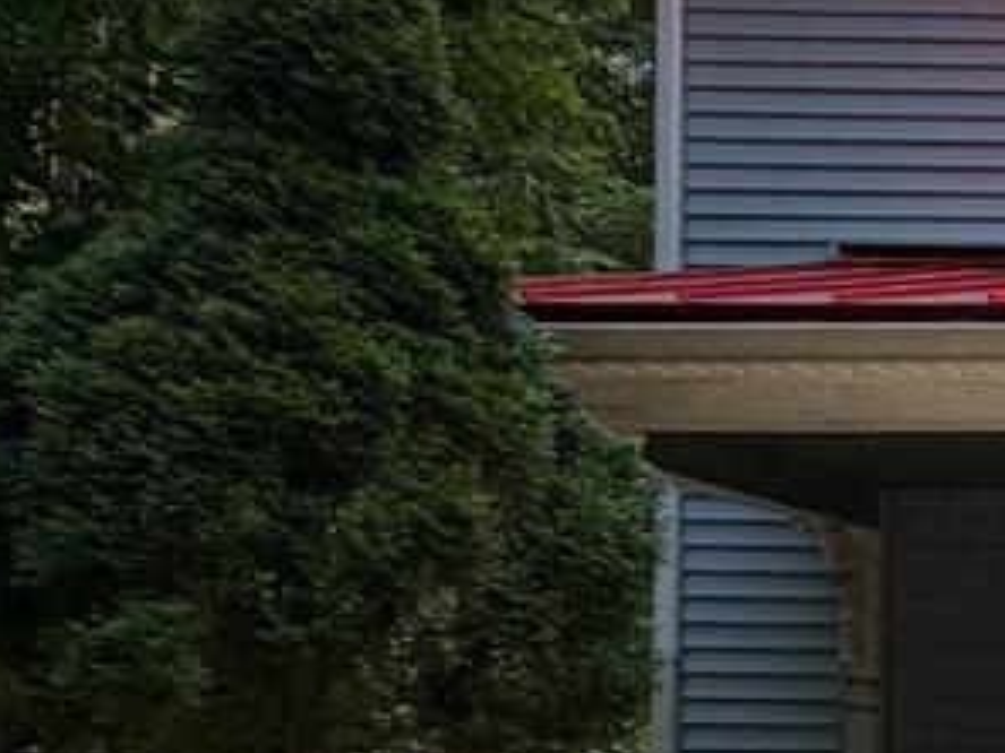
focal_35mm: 68
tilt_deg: -0.5
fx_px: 1974
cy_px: 845
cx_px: 1884
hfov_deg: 19.7
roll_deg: +0.1
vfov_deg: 20.5
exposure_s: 1/527
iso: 40
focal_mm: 2.22
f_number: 2.2
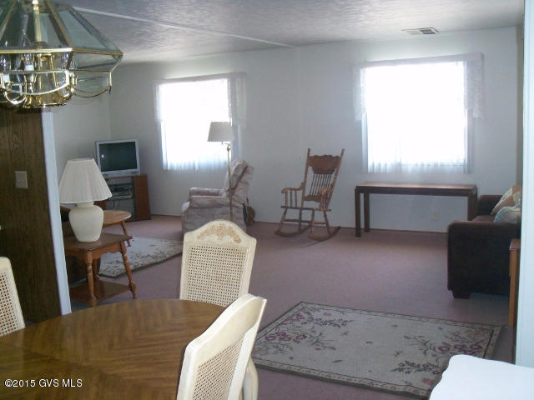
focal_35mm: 35
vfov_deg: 40.7
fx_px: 540
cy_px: 200
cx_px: 267
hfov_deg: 52.6
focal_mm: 6.3
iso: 250
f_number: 3
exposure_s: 1/60
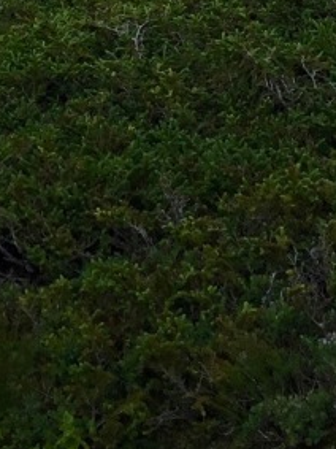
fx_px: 1813
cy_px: -372
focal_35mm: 140
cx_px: -30
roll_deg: -0.3
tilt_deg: -12.5
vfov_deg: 12.8
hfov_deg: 10.5
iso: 32
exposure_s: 1/1364
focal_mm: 4.15
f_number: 2.2
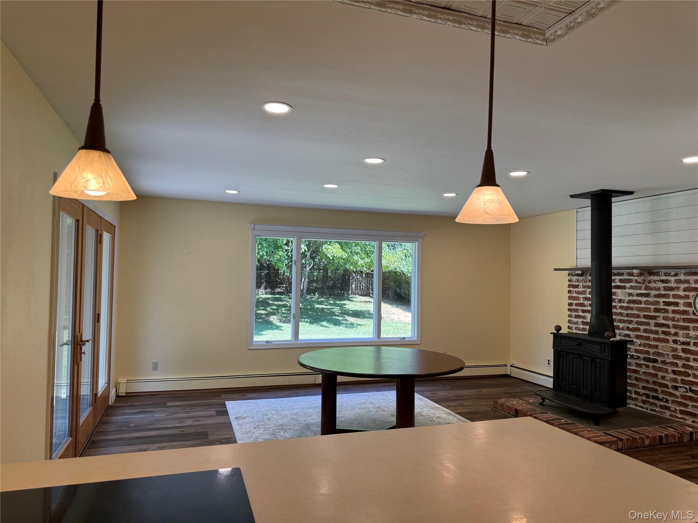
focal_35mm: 24
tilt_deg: +2.2
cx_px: 349
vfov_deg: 56.8
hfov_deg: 71.6
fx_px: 484
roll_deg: -1.3
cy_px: 262
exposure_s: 1/203
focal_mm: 6.76
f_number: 1.78
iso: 100
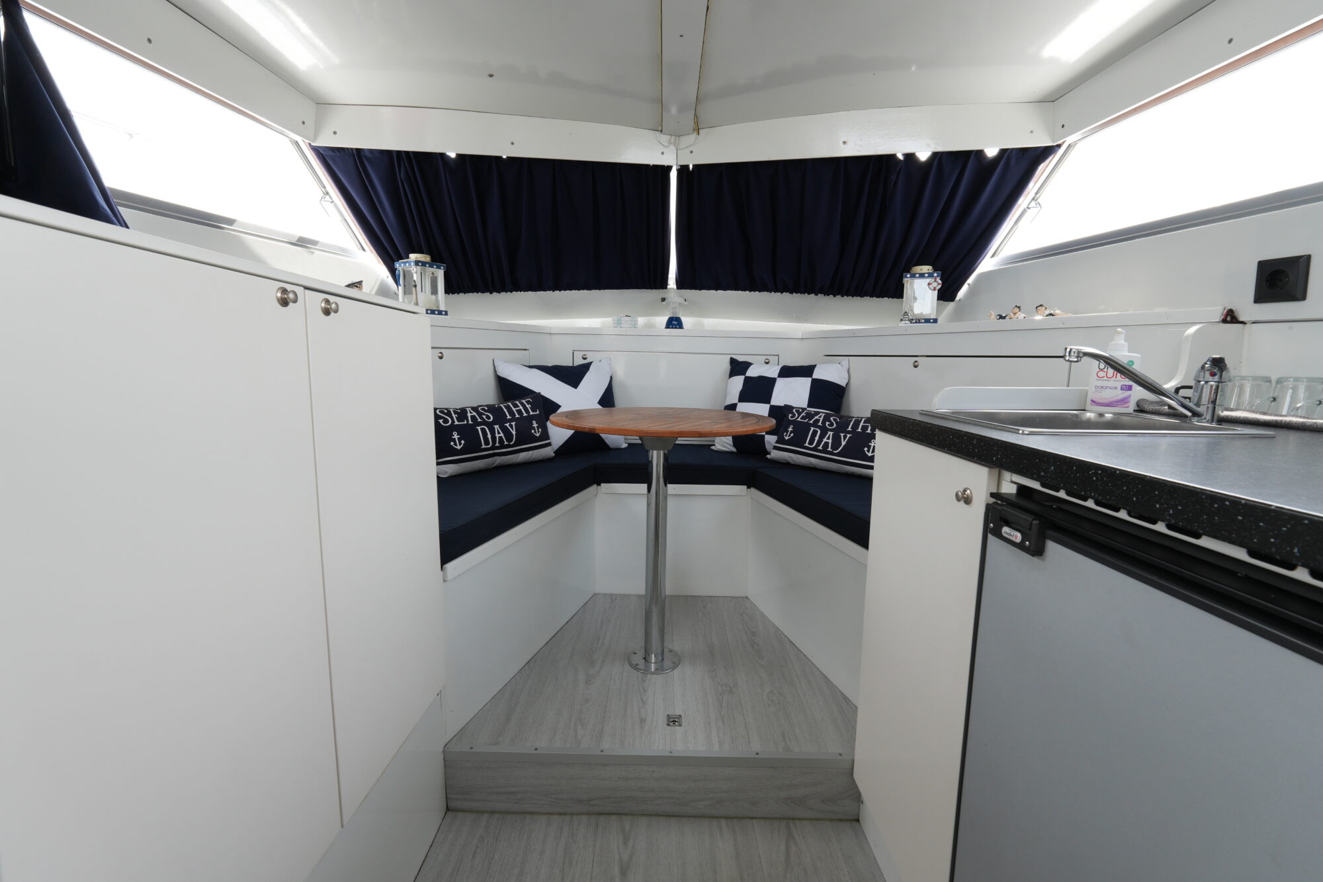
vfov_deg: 77.3
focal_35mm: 15
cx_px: 662
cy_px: 441
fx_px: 551
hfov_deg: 100.4
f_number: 8
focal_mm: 10
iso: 160
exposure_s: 1/30
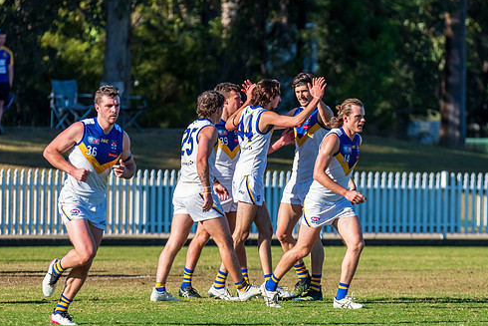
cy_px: 208
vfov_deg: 2.8
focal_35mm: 494
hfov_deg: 4.2
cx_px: 297
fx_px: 6698
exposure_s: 1/2000
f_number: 7.1
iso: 800
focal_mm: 350
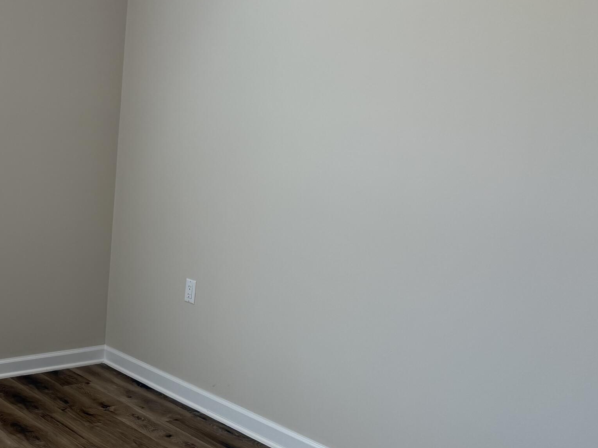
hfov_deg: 37.8
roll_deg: -2.4
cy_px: 260
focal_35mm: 47
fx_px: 812
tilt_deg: -10.0
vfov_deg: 30.8
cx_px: 64
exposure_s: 1/192
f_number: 1.78
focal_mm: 6.76
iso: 100
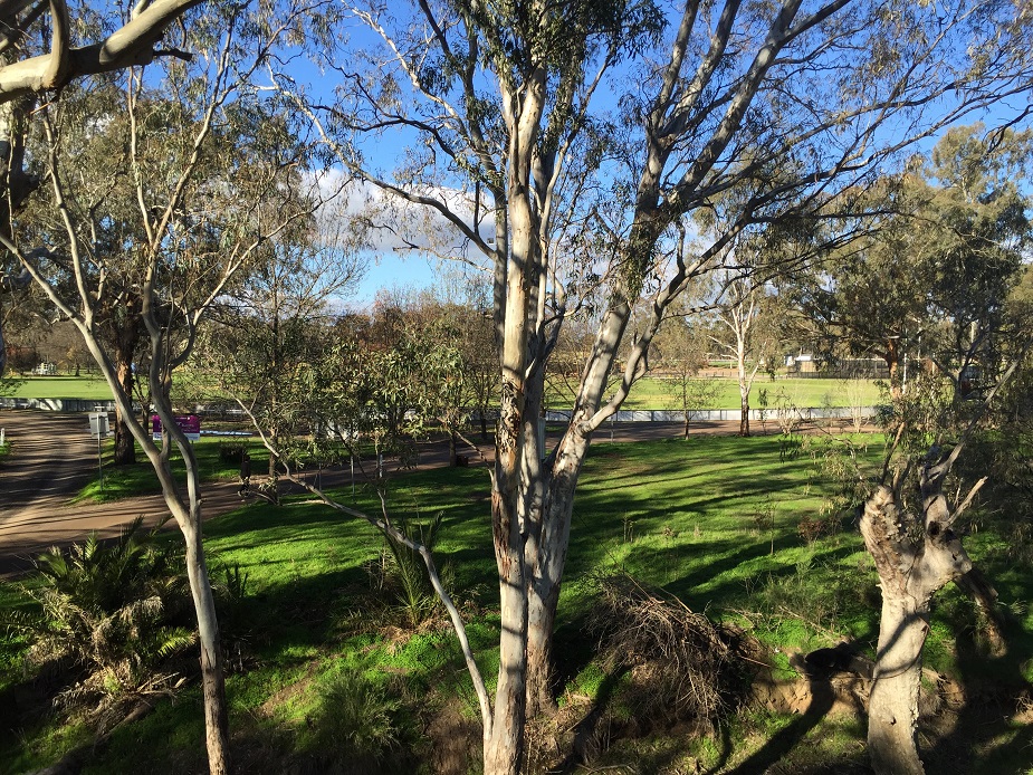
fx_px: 866
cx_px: 516
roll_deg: -2.0
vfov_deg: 48.2
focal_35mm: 29
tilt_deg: -1.5
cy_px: 388
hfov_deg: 61.7
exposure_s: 1/879
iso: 32
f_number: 2.2
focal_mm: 4.15
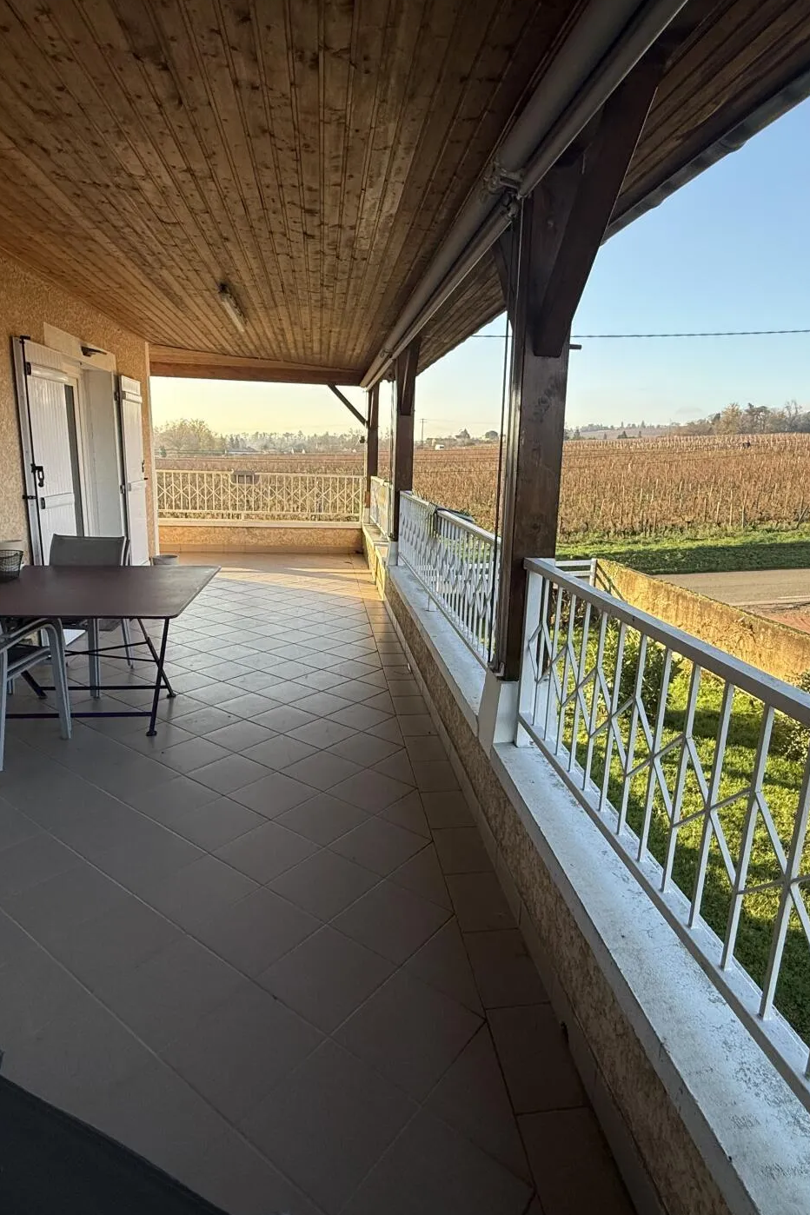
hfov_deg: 61.9
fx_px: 675
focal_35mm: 20
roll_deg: -2.1
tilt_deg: -11.7
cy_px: 599
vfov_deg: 84.0
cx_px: 430
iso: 64
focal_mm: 2.22
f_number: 2.2
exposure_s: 1/472
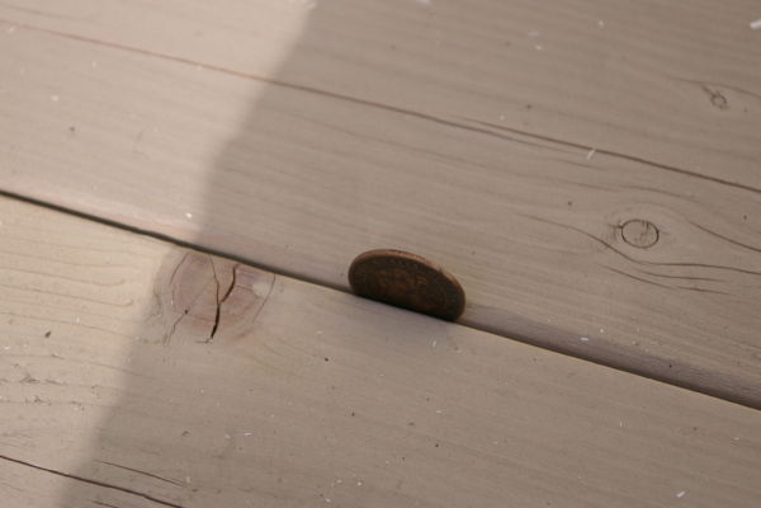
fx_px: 1744
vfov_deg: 16.6
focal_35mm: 82
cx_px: 380
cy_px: 254
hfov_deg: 24.6
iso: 200
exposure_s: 1/250
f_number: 8
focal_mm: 55
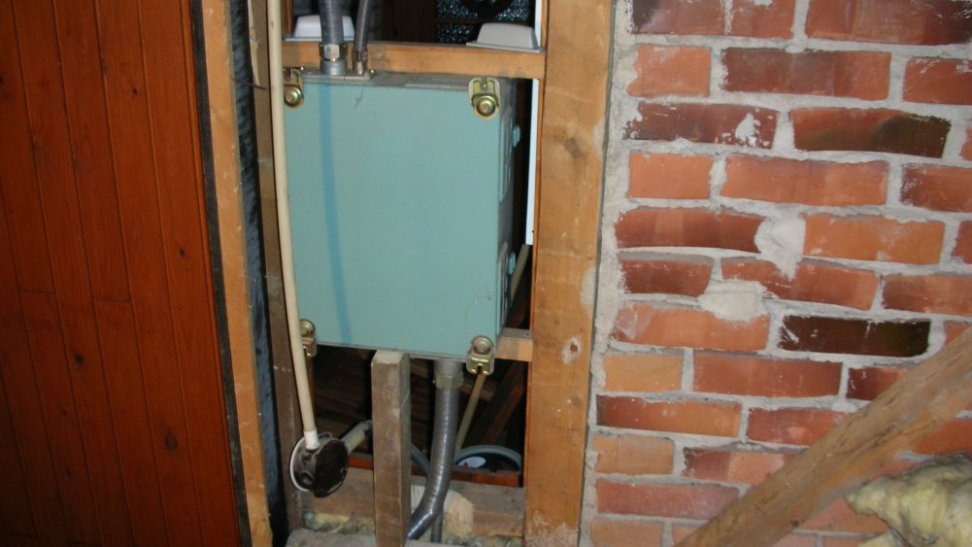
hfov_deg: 51.6
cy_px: 290
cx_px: 481
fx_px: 1005
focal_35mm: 39
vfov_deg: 30.4
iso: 76
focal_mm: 5.8
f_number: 3
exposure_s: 1/60.1
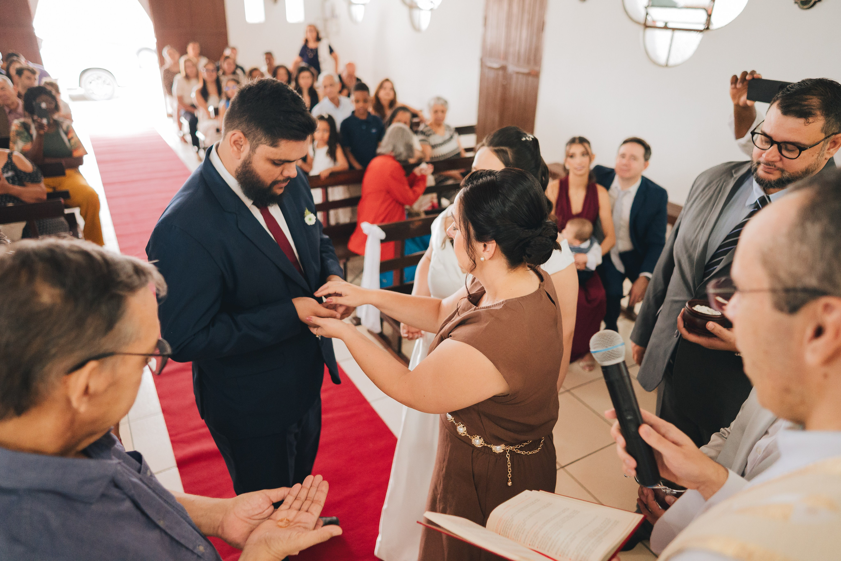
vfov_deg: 51.4
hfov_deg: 71.6
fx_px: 583
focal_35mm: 25
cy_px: 269
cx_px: 420
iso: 4000
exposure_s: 1/400
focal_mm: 24
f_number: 2
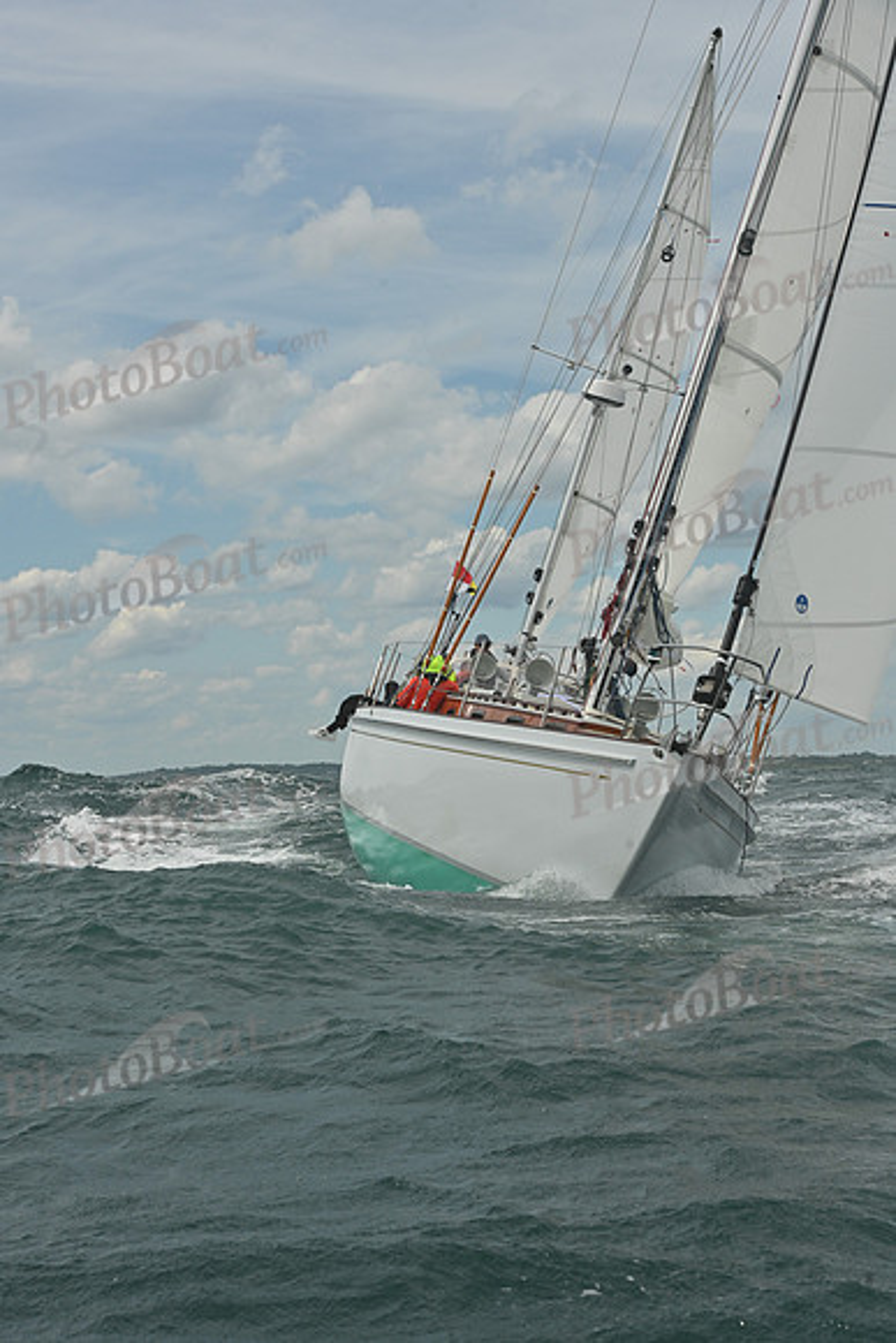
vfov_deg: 28.8
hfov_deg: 19.5
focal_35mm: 70
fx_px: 2612
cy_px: 672
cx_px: 448
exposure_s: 1/1250
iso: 320
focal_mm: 70
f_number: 10
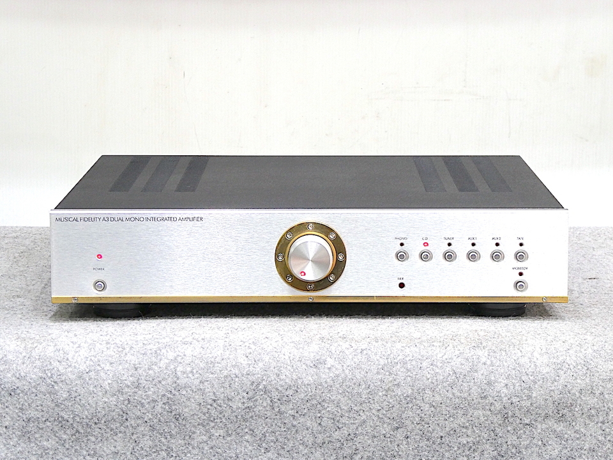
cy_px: 230
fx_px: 1735
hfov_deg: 20.0
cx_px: 306
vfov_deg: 15.1
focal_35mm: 98
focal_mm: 17.5
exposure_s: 1/20
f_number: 5
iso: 200
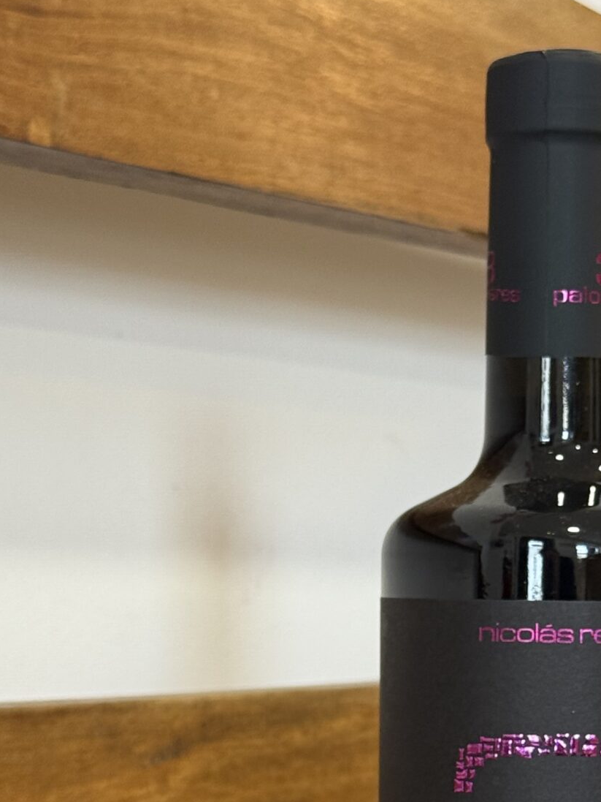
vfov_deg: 17.1
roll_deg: -0.3
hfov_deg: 13.1
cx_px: 559
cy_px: 851
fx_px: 2592
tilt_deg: -4.5
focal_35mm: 112
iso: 160
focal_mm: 6.76
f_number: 1.78
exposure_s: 1/50
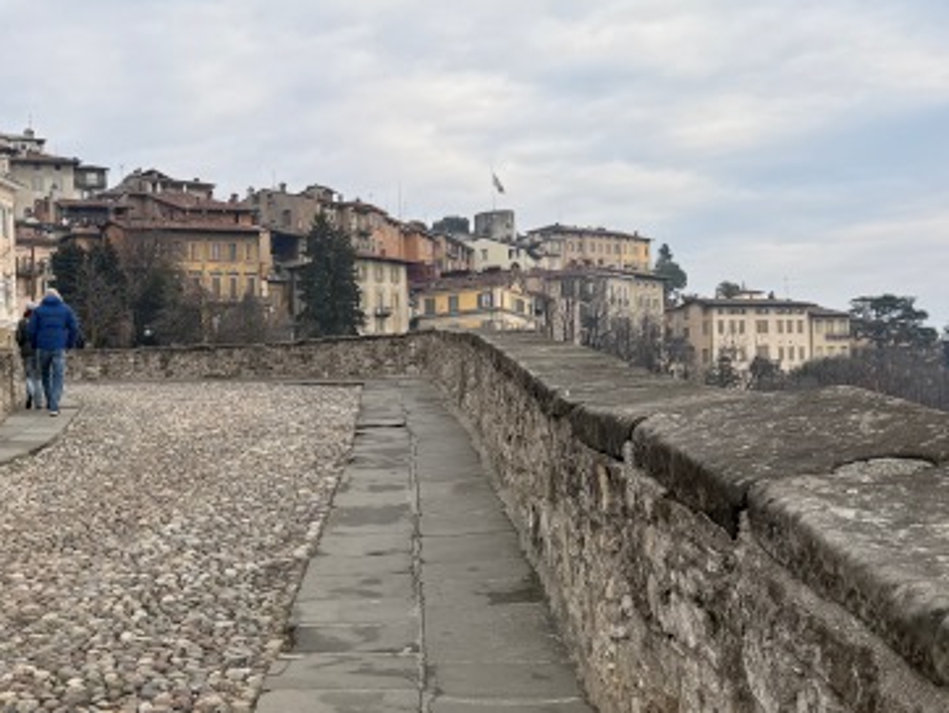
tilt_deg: +2.1
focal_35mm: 53
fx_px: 1454
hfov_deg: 32.9
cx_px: -16
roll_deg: +2.1
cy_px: 485
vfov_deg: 27.4
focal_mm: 6.76
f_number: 1.78
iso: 80
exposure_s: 1/920
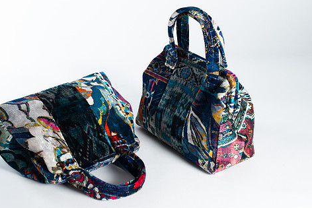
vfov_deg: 20.9
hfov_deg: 30.9
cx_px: 122
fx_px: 563
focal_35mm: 65
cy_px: 104
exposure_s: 1/200
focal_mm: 50
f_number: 6.3
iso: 200
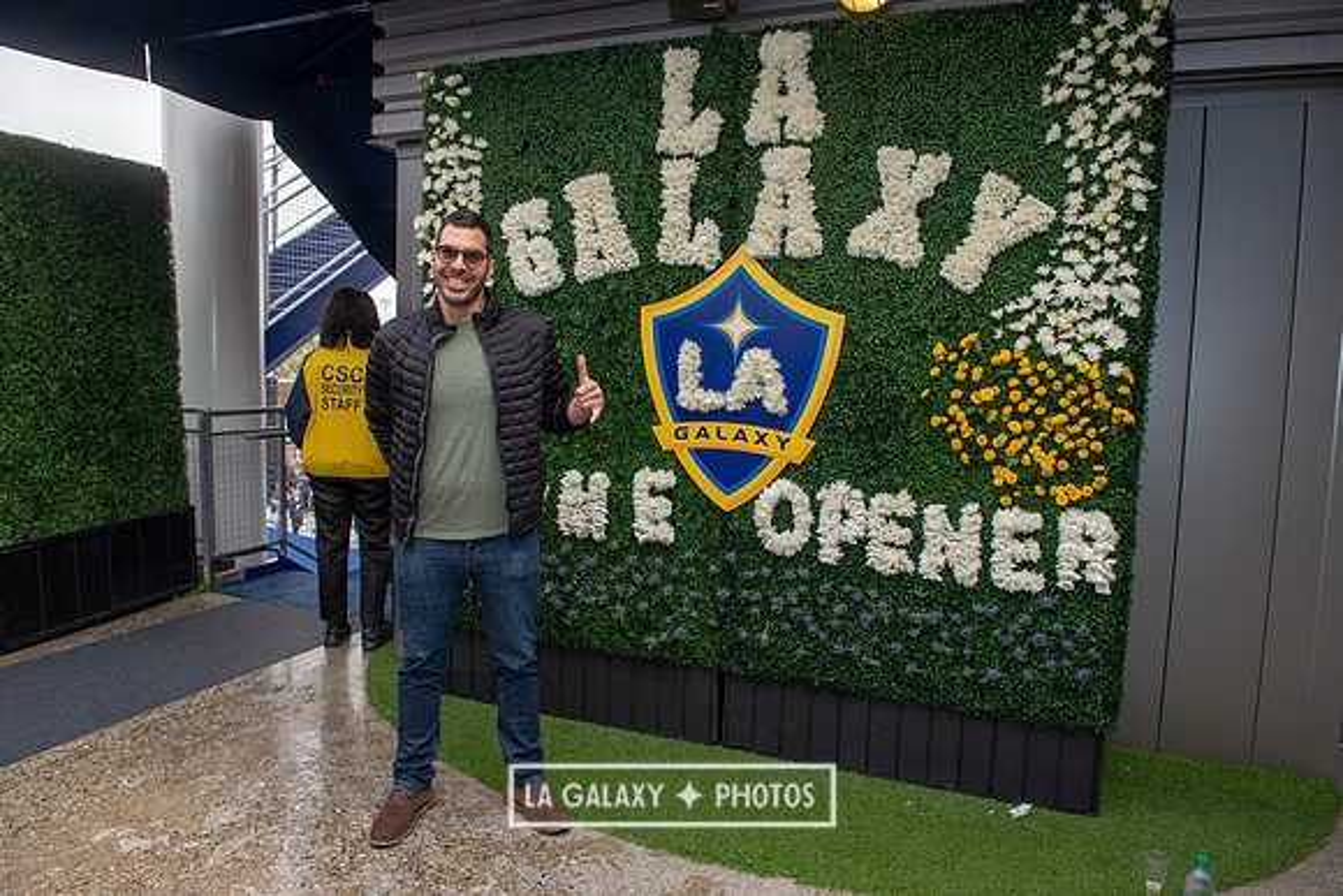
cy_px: 448
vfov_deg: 53.2
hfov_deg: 73.7
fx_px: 896
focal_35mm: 24
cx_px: 672
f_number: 6.3
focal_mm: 24
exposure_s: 1/160
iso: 500
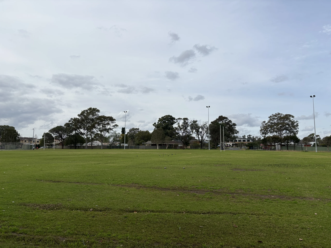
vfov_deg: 53.1
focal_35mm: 26
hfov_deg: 67.3
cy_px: 124
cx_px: 166
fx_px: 249
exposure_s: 1/4255
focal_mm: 5.96
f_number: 1.6
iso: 50
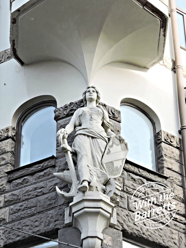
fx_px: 967
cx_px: 93
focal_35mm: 135
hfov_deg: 11.0
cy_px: 124
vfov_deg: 14.6
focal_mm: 24.2
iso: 125
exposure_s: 1/60
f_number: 5
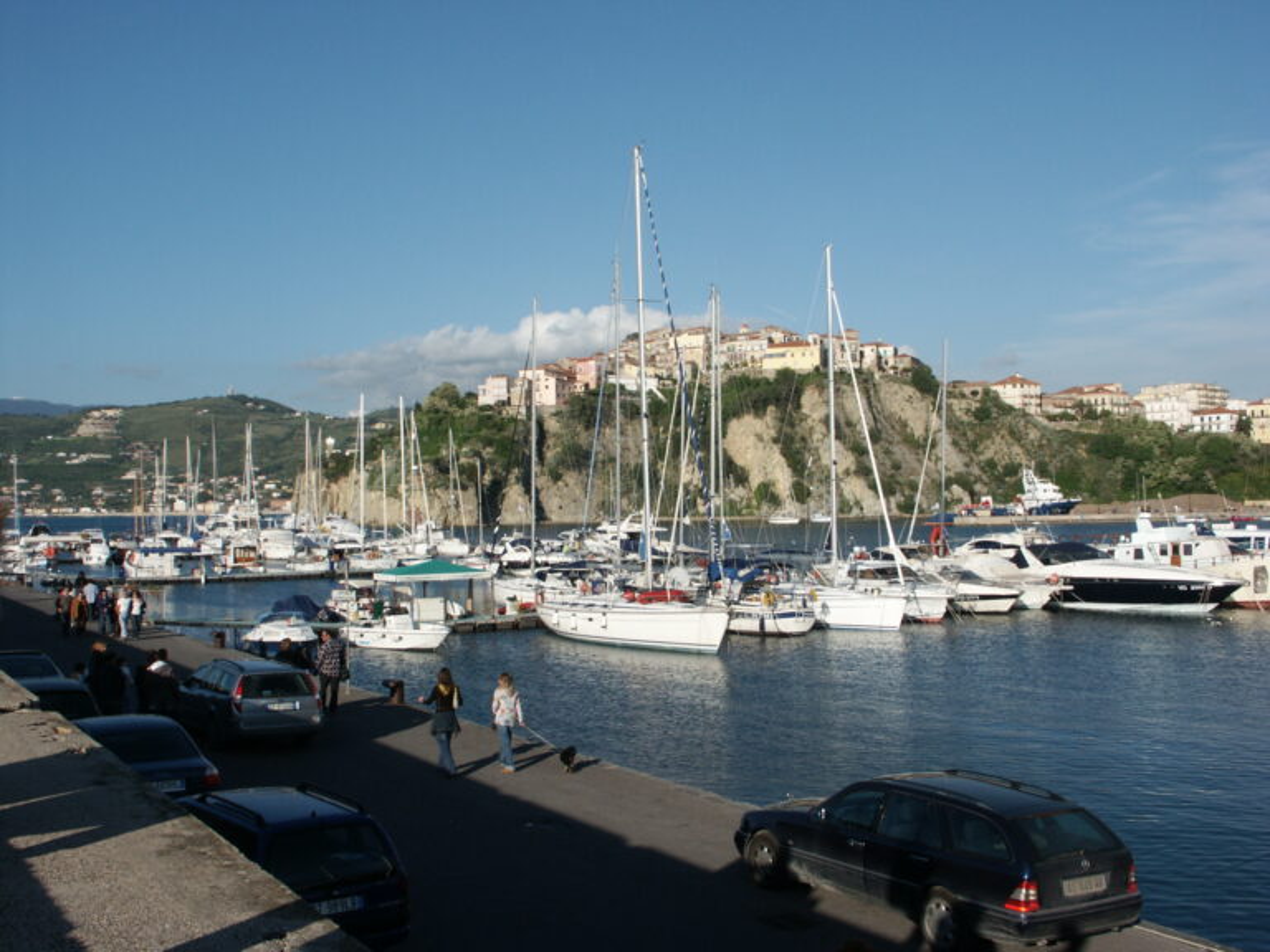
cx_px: 635
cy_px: 476
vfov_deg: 39.7
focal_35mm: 36
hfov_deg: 51.4
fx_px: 1321
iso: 100
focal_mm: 9.29
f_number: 8
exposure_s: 1/500
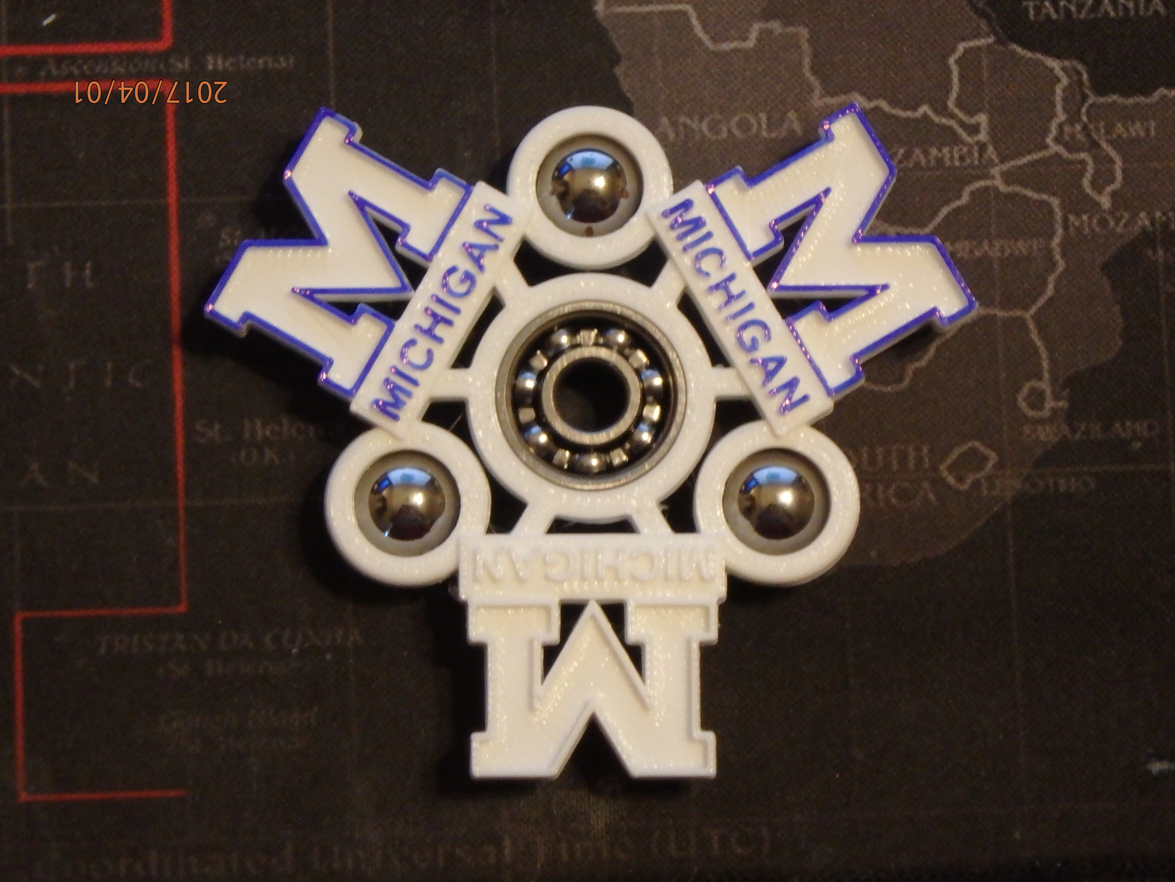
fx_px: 3564
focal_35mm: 105
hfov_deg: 18.7
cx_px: 588
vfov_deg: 14.1
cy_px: 441
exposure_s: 1/25
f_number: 5.7
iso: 800
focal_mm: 18.7
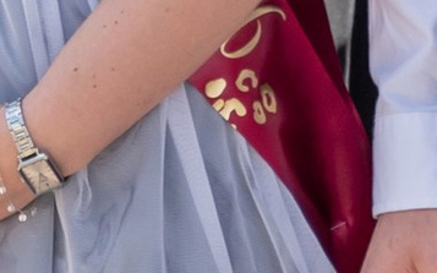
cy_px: -564
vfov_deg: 2.3
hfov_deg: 3.6
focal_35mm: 571
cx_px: 1190
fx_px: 6799
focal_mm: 52
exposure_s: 1/2000
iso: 160
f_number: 3.5
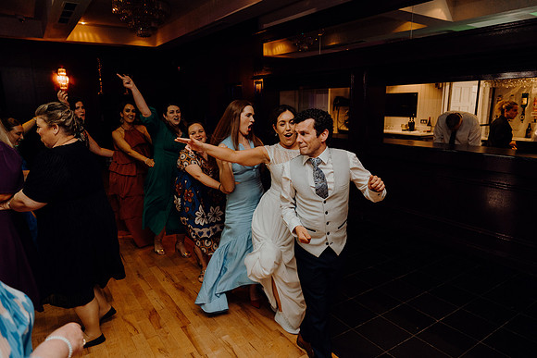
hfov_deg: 73.7
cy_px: 179
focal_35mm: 24
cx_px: 268
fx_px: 358
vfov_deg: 53.2
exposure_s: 1/160
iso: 1250
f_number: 2.8
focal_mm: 24
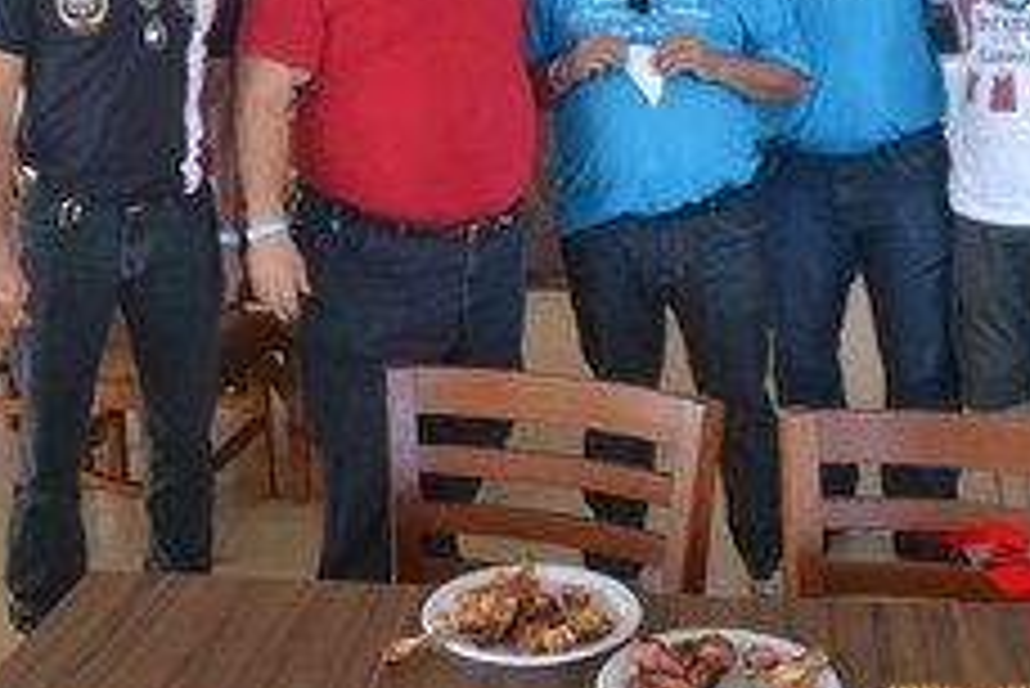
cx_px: 513
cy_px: 135
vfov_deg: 22.7
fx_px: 1689
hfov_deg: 33.9
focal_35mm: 59
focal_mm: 20
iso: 1600
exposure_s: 1/60
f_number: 3.5
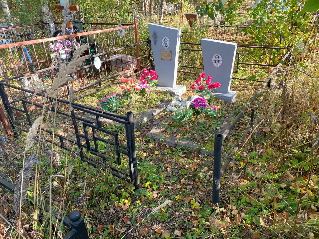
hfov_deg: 67.3
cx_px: 160
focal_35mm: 26
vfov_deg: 53.1
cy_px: 120
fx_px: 240
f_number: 1.8
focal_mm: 4.25
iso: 32
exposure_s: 1/171
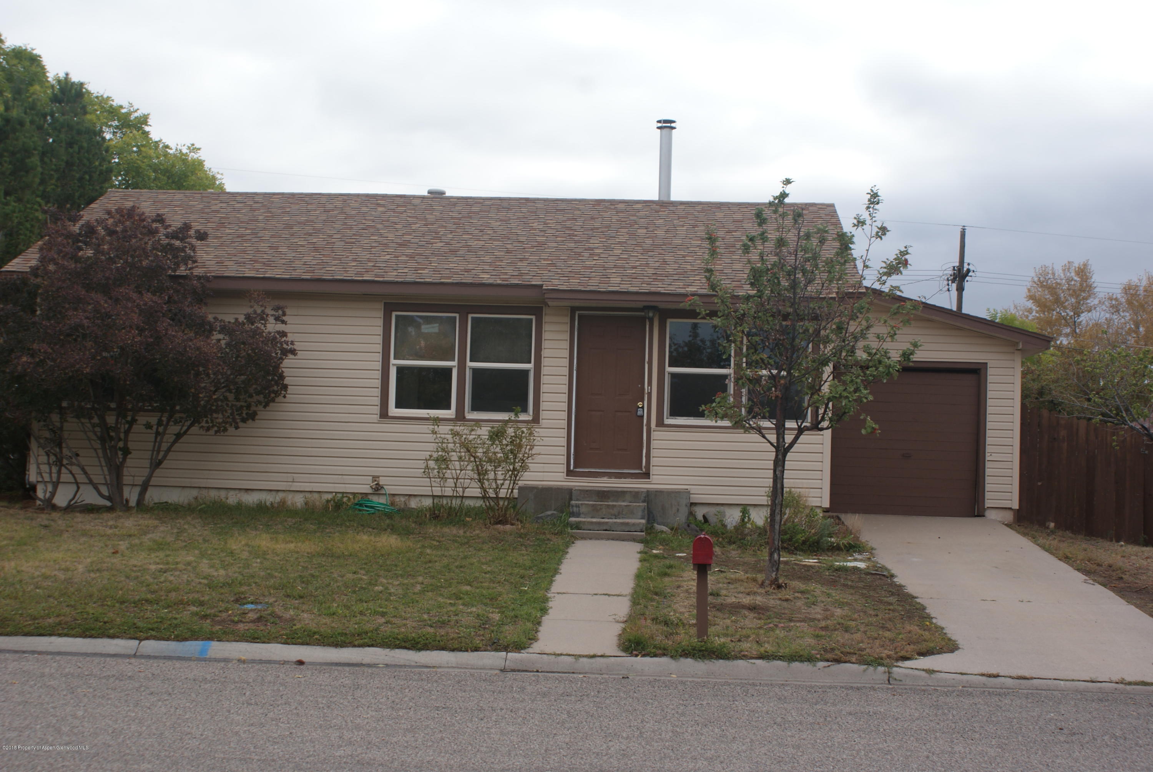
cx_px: 576
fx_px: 1683
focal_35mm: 52
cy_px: 386
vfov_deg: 25.8
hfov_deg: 37.8
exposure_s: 1/125
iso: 100
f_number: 8
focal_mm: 35
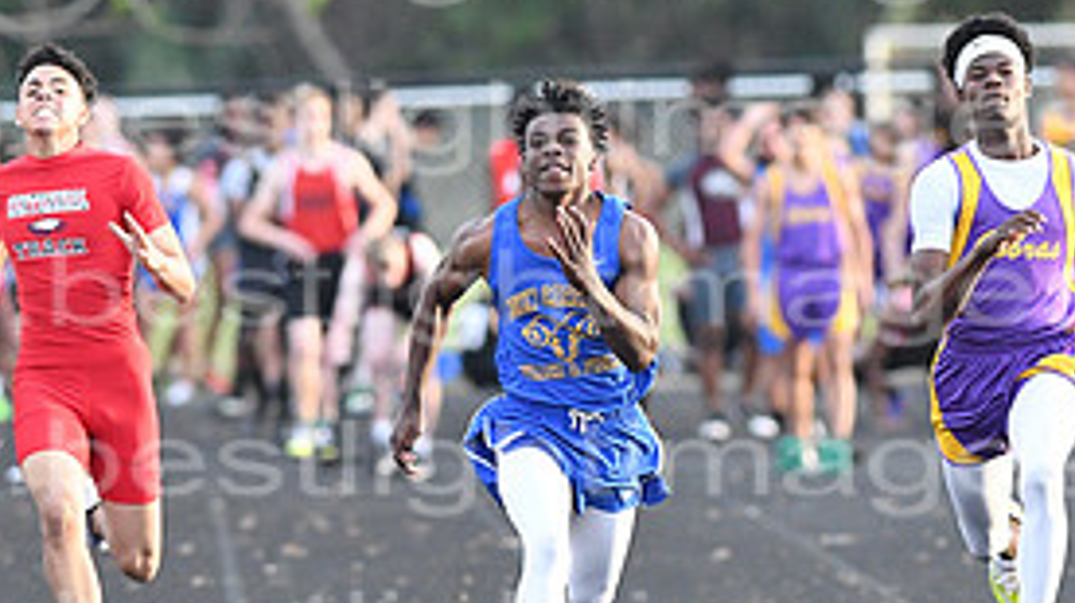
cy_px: 383
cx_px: 565
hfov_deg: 2.2
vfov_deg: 1.2
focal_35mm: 990
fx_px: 28209
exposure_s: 1/1600
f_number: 4
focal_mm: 300
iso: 3200
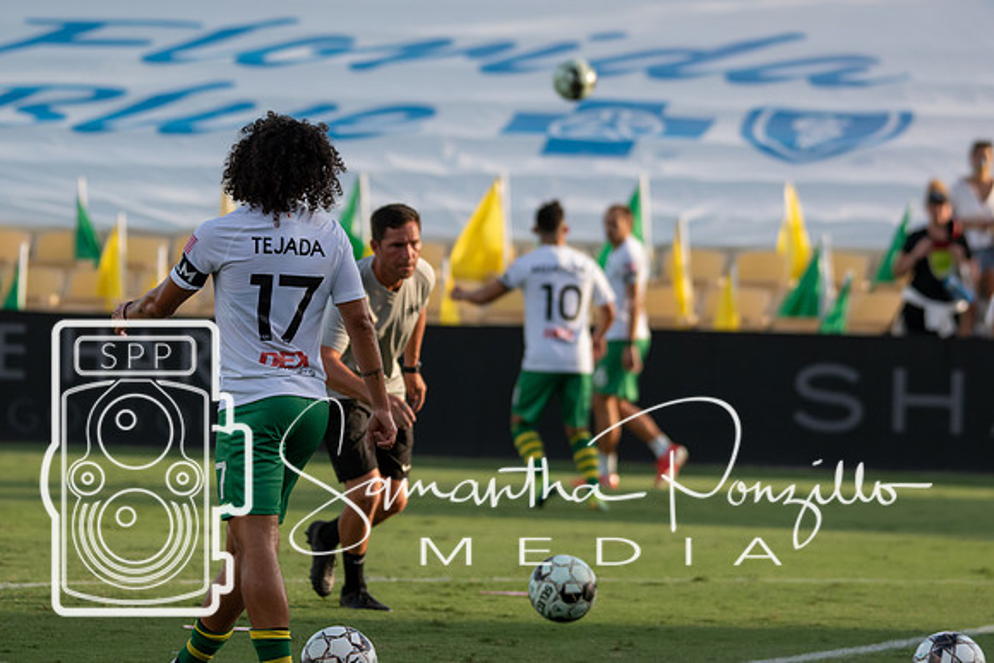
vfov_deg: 3.4
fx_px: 11185
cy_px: 332
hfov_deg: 5.1
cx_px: 497
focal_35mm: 405
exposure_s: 1/1000
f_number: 5.6
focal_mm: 270
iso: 720
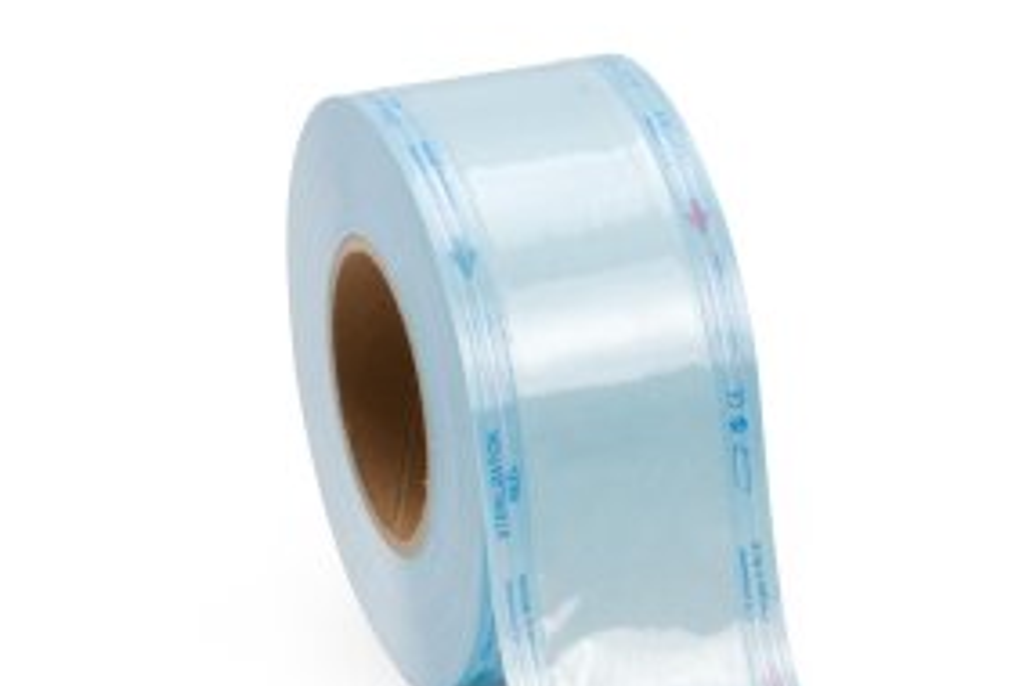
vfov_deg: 7.2
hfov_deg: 10.9
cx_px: 675
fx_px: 5417
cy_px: 514
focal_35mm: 189
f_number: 32
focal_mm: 60
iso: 200
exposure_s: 1/4
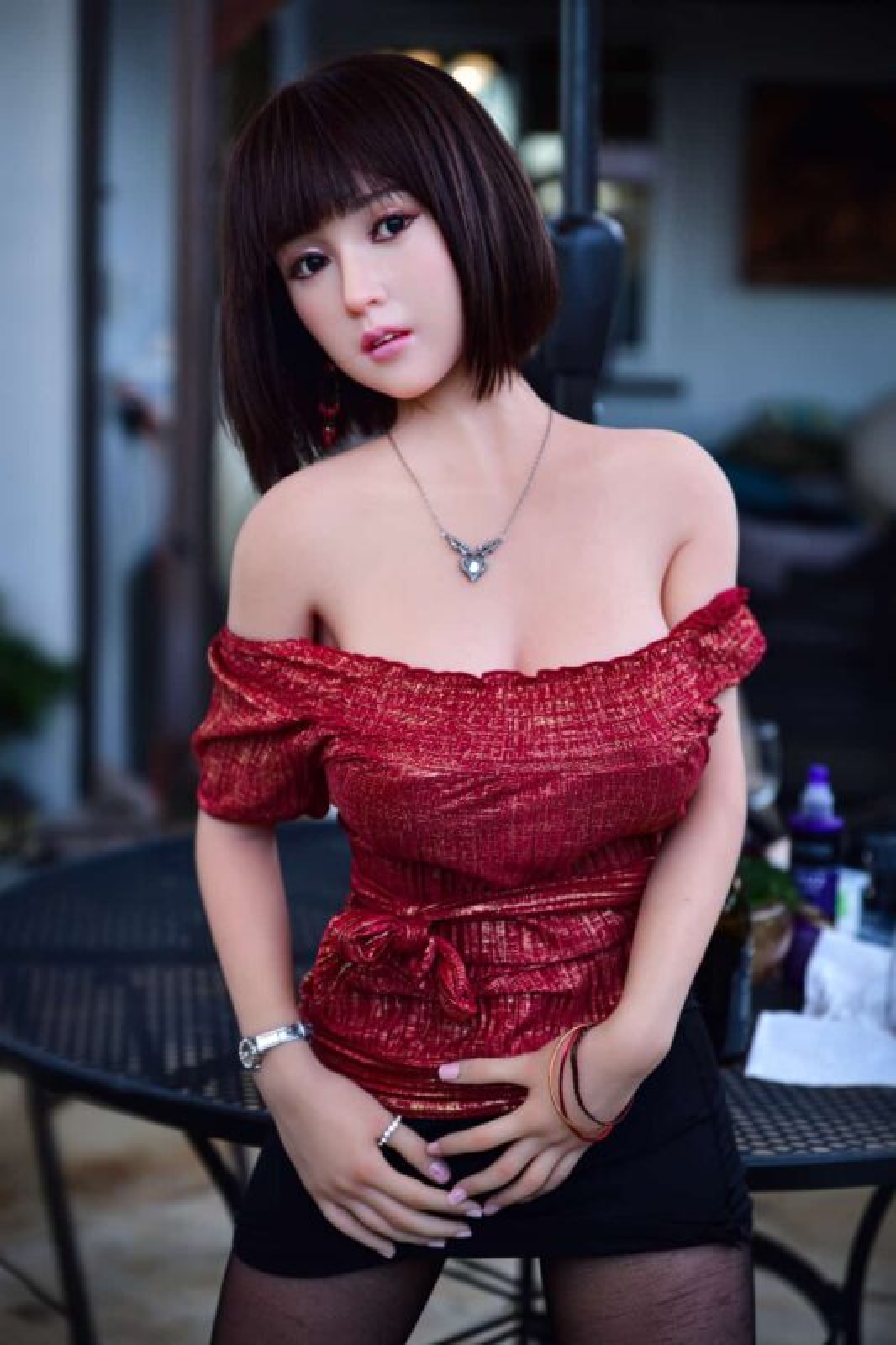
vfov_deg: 28.8
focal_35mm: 70
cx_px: 448
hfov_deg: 19.4
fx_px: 2614
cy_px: 672
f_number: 2.8
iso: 125
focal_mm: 70
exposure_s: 1/100
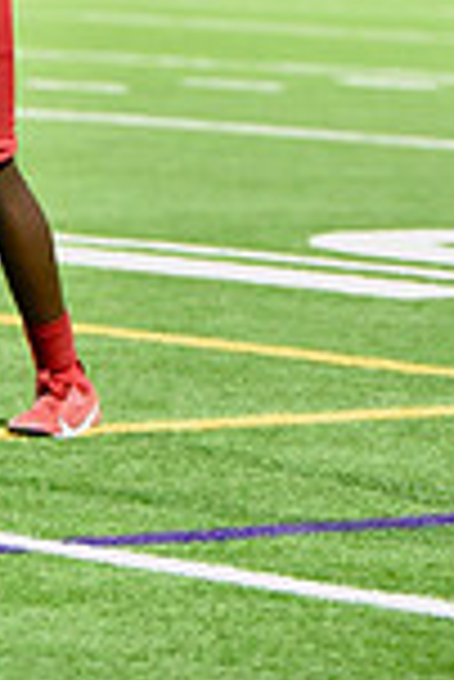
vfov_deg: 6.2
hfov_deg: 4.2
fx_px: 6190
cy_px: -306
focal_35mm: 328
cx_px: -184
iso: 12800
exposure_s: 1/1000
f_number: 2.8
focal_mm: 110
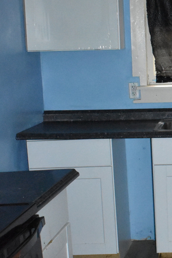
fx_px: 662
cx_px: 224
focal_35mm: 92
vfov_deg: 22.0
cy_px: 149
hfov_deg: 14.2
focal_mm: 23
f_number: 3.8
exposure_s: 1/60
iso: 6400
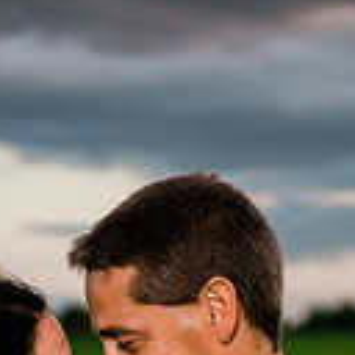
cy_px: 544
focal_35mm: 209
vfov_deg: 8.2
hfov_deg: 8.4
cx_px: 94
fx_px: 2425
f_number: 2.8
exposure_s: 1/640
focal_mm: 70
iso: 400
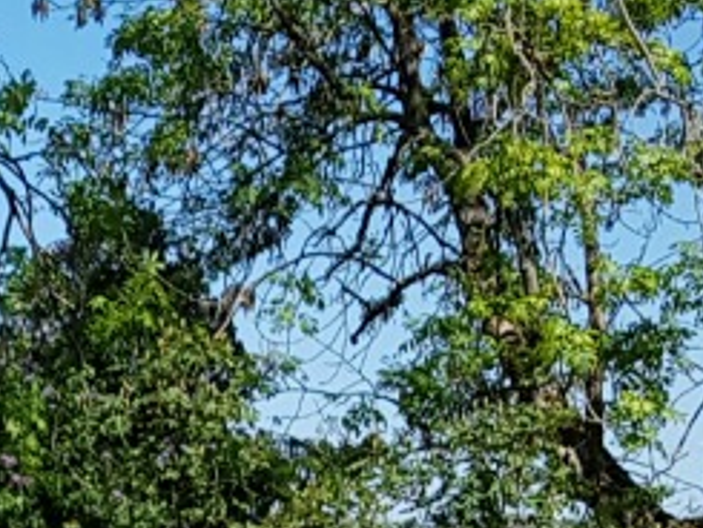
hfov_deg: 11.7
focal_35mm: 159
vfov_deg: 8.7
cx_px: -479
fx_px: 3231
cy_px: 1141
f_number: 1.7
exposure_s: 1/2072
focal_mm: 4.2
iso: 40
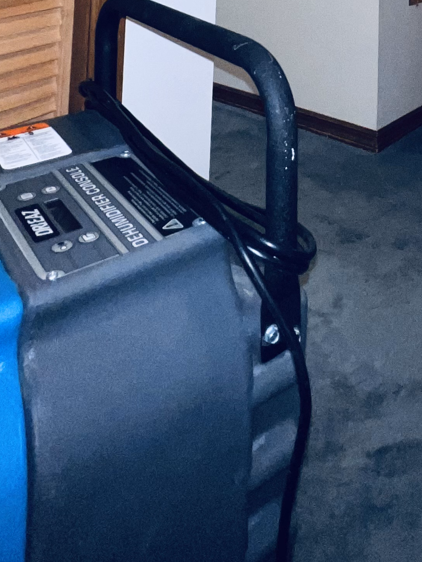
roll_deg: -1.2
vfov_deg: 35.0
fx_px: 585
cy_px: -173
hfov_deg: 36.7
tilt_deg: +4.6
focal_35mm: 36
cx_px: 393
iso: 80
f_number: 1.8
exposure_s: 1/60
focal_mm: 1.57
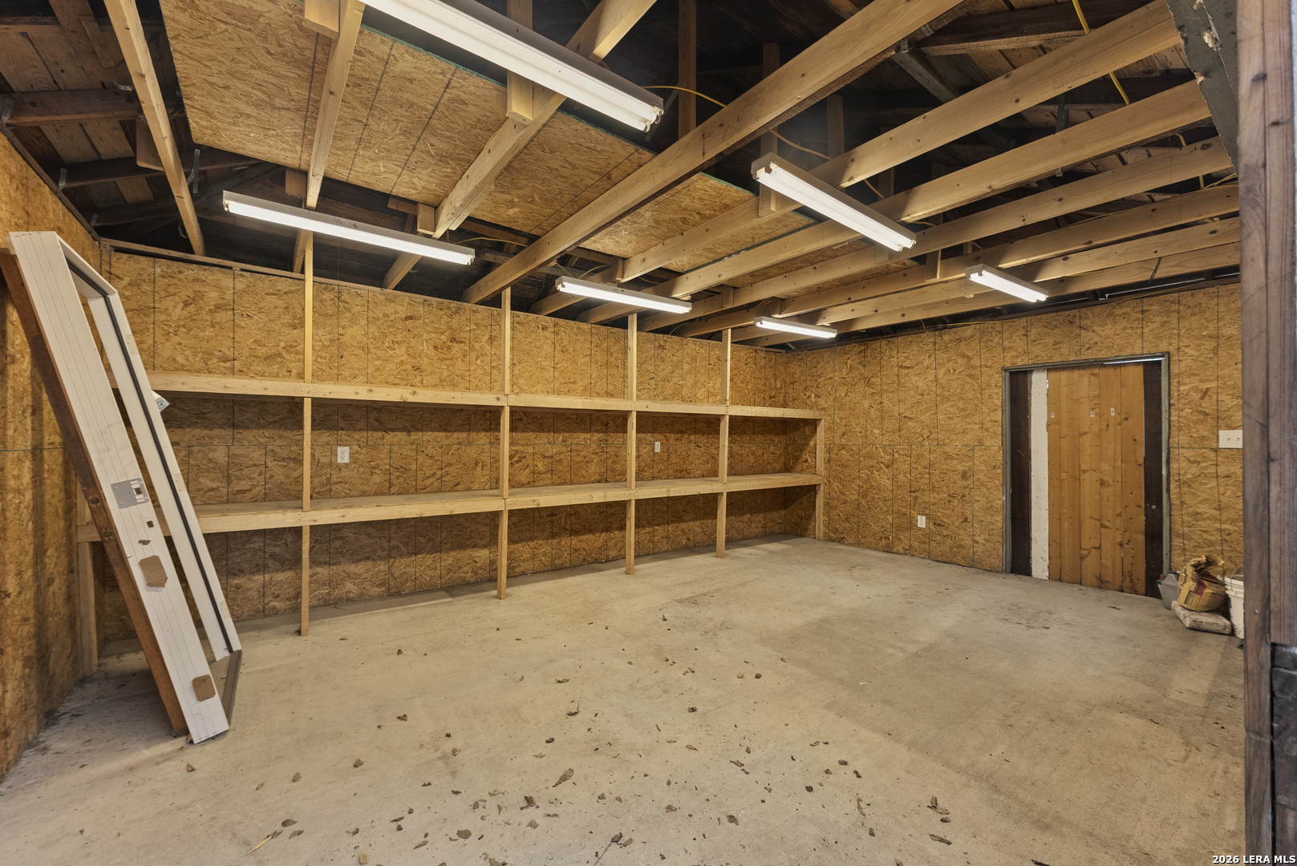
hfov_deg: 101.9
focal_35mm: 15
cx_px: 648
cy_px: 433
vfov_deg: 78.9
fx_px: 526
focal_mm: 14.6
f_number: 5
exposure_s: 1/3
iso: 800
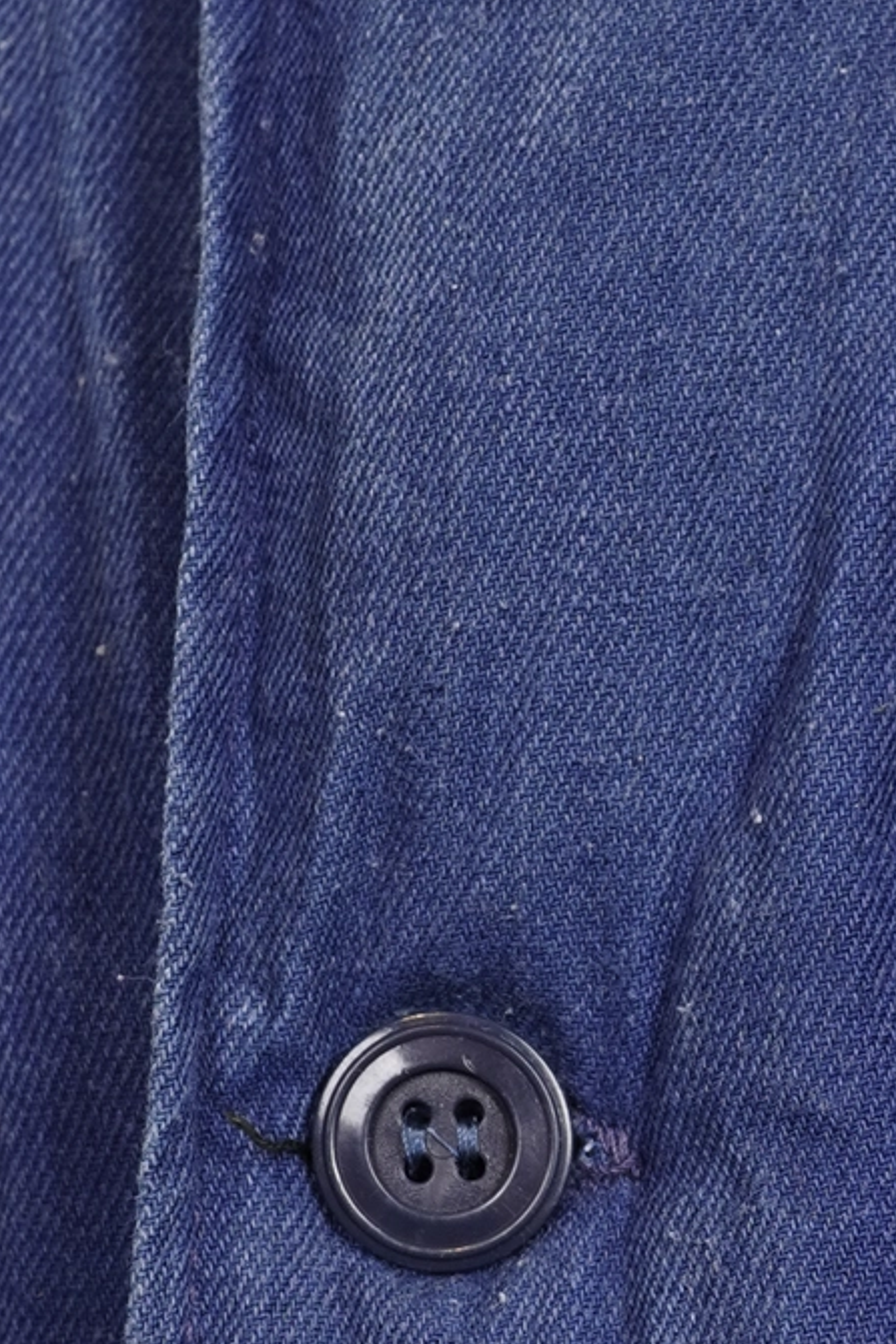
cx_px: 1008
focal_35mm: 206
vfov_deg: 10.0
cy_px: 955
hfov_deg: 6.6
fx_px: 7694
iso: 250
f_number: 5.6
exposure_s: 1/25
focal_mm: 32
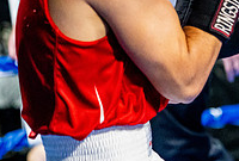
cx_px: 449
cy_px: -6
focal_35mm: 272
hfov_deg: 7.3
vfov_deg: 5.1
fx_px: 1813
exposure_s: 1/1000
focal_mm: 70
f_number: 2
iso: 5000
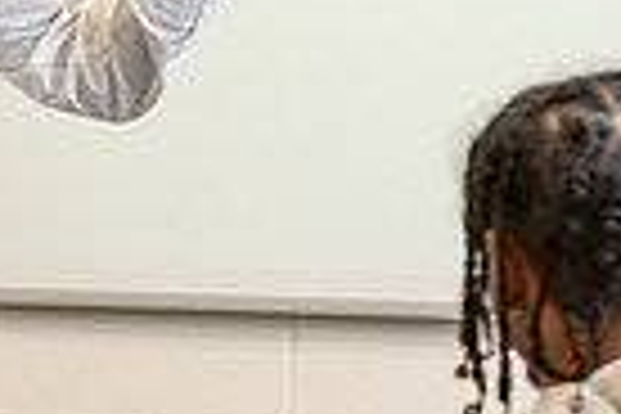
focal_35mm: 399
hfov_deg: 5.1
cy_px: 164
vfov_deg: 3.4
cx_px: -184
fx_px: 6882
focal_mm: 95
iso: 640
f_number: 3.5
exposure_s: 1/160
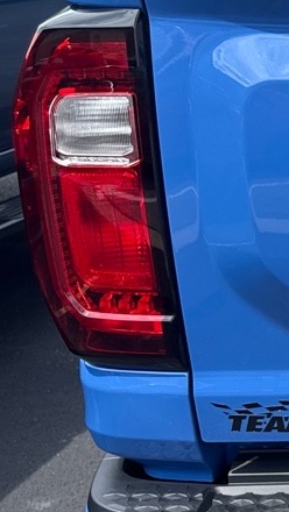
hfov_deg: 10.2
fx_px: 1292
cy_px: 246
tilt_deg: -15.3
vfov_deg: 22.4
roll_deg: +0.2
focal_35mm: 95
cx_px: 805
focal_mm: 6.76
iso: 100
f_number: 1.78
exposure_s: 1/1855
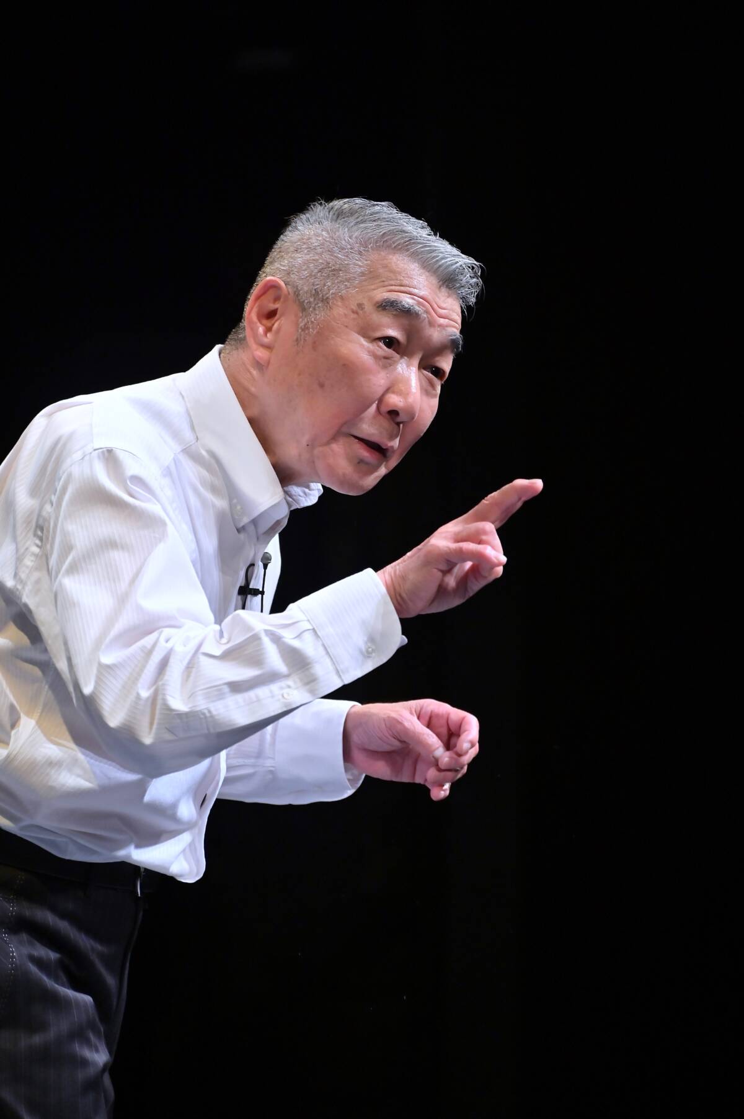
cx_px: 372
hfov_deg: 7.6
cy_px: 560
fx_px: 5588
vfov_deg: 11.4
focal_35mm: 180
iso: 1600
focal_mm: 180
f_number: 5.6
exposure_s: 1/320
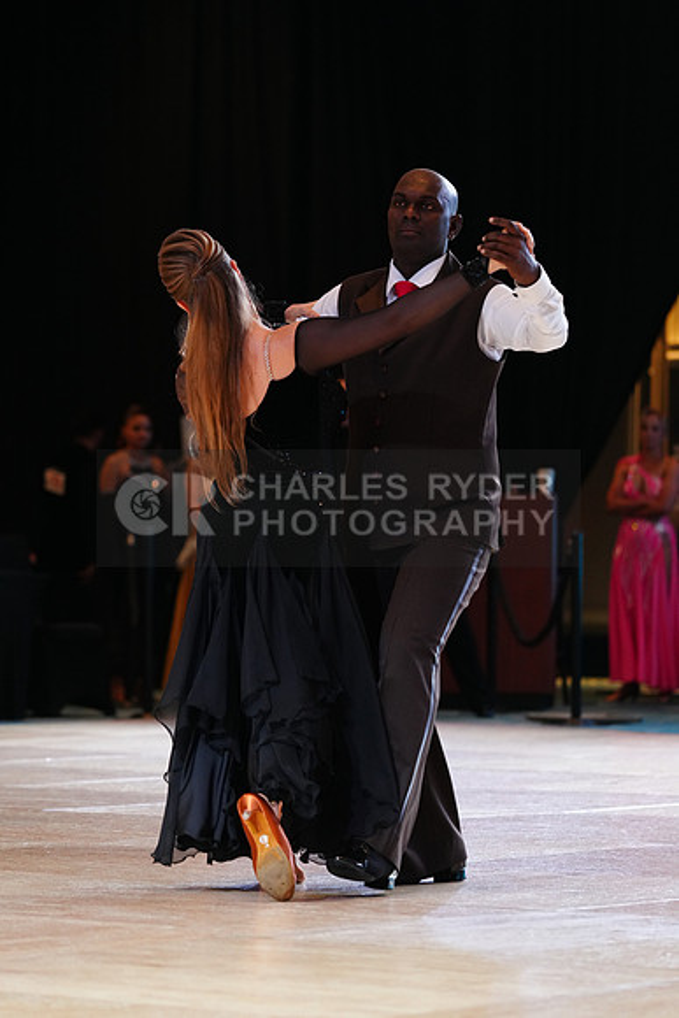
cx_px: 340
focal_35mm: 159
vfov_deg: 12.9
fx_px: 4495
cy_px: 509
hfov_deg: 8.6
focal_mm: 159
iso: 2500
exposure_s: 1/250
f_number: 4
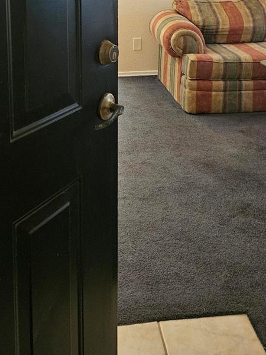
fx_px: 471
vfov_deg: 37.5
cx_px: 130
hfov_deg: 31.5
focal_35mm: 46
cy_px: 12
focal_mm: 5.4
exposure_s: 1/24
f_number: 1.8
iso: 640
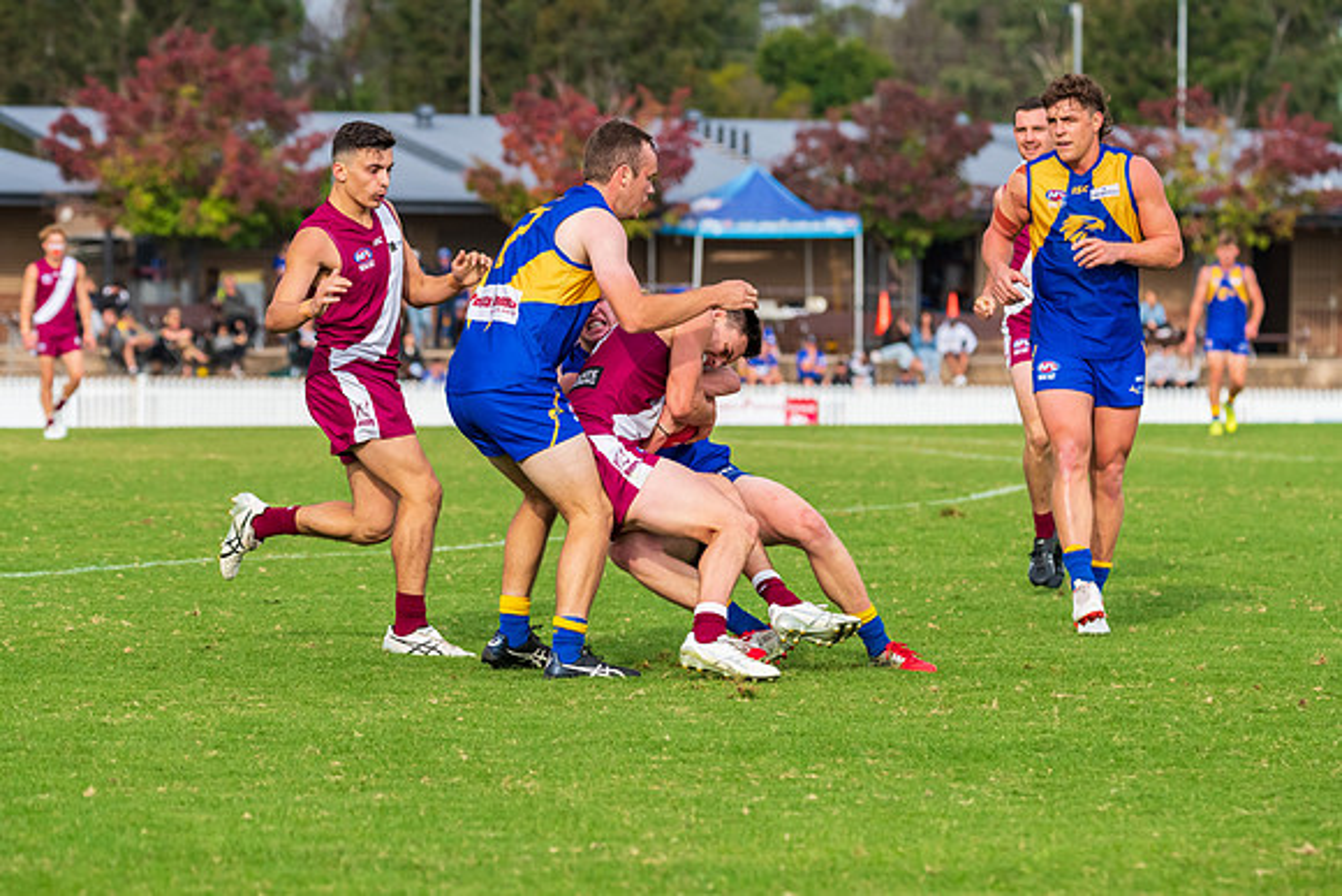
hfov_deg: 9.4
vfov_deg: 6.2
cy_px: 448
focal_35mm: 220
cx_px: 671
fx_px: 8203
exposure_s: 1/1250
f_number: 9
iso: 1000
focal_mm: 220
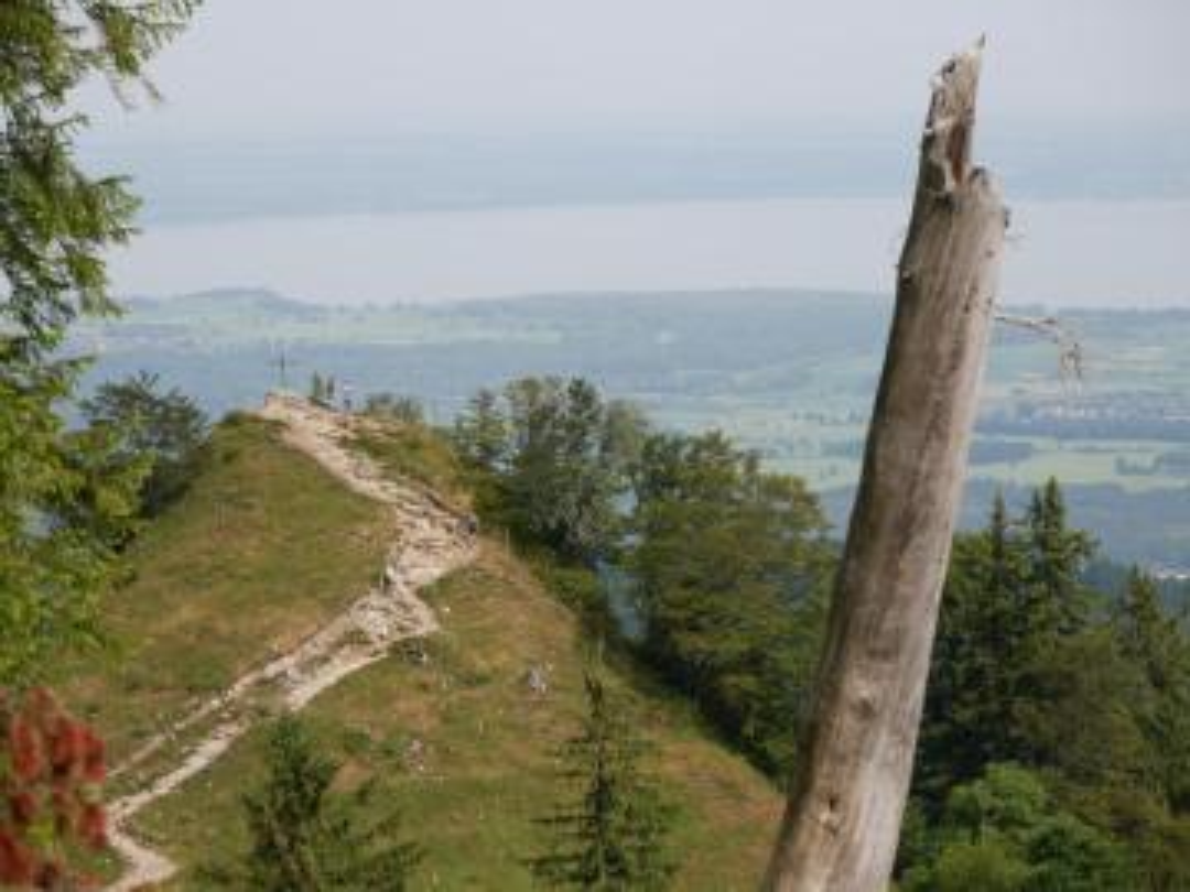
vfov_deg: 12.3
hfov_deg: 16.4
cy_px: 446
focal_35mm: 120
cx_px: 595
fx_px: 4125
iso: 200
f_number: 4
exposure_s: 1/1600
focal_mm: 60
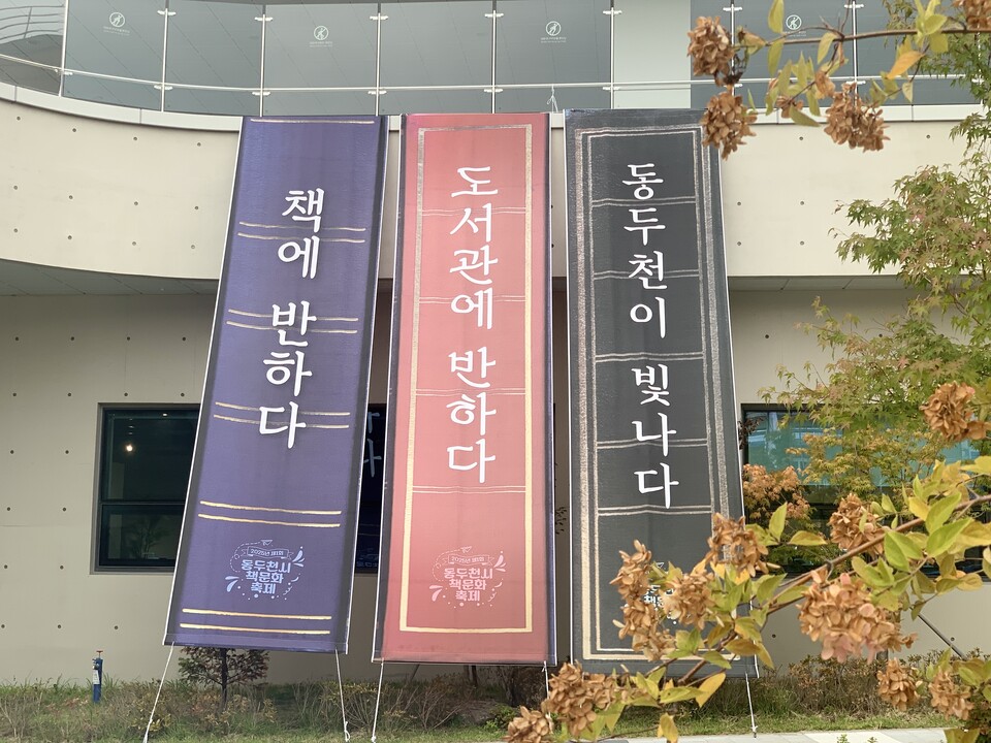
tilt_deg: +9.2
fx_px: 1489
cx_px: 496
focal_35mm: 52
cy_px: 372
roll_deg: -0.9
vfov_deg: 28.0
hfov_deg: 36.8
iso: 32
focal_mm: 6
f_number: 2.4
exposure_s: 1/122
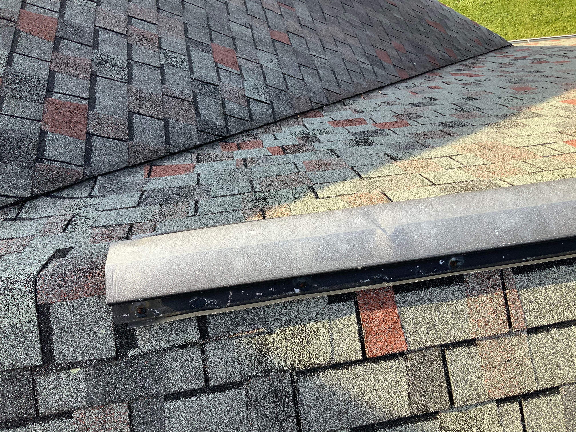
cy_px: 216
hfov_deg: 61.7
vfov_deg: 48.2
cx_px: 288
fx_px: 483
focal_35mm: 29
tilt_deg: -54.2
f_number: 1.8
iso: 16
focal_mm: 3
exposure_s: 1/299
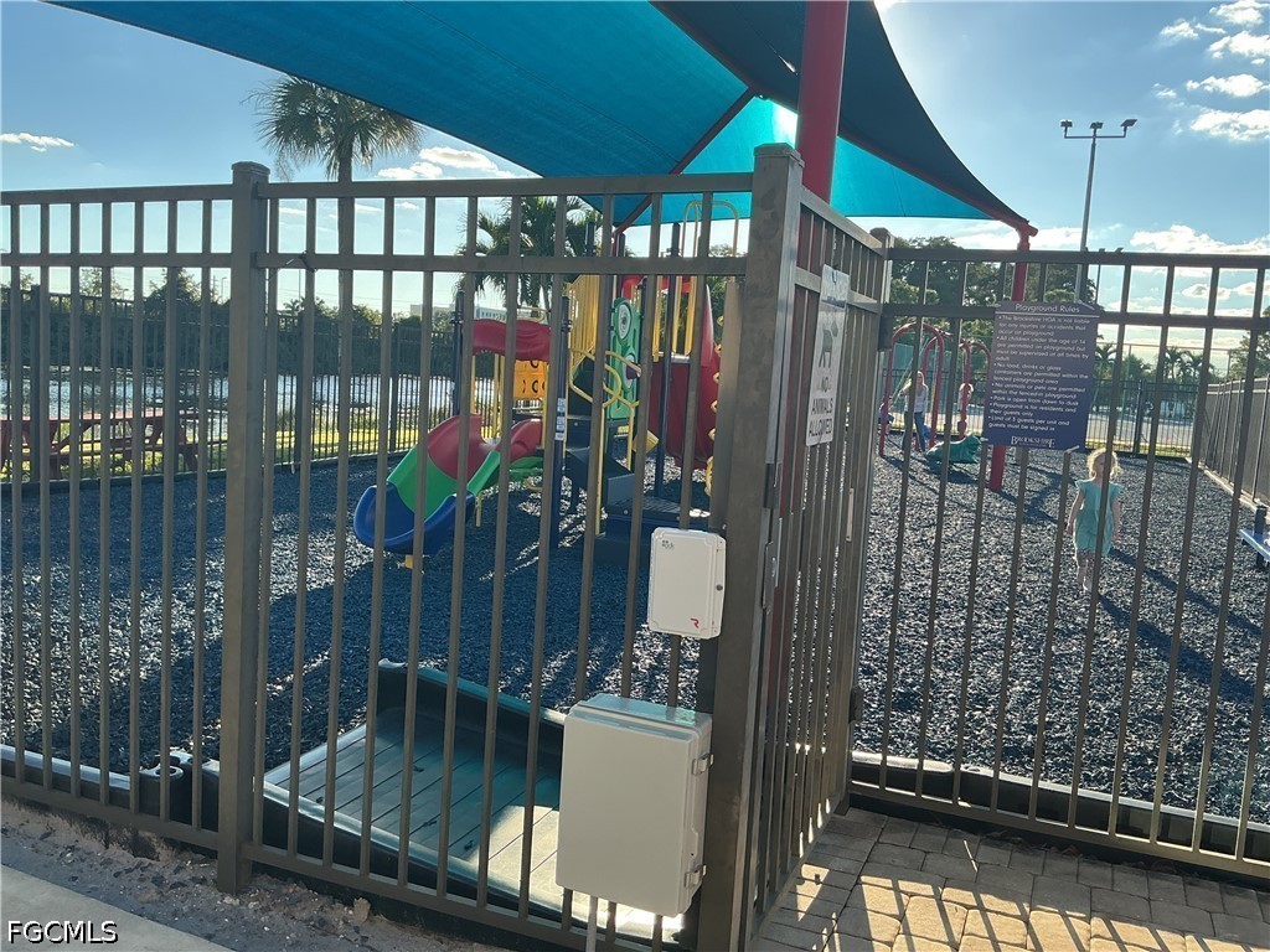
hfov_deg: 61.7
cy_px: 476
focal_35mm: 29
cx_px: 635
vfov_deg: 48.2
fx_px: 1064
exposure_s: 1/568
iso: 25
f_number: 1.8
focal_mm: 3
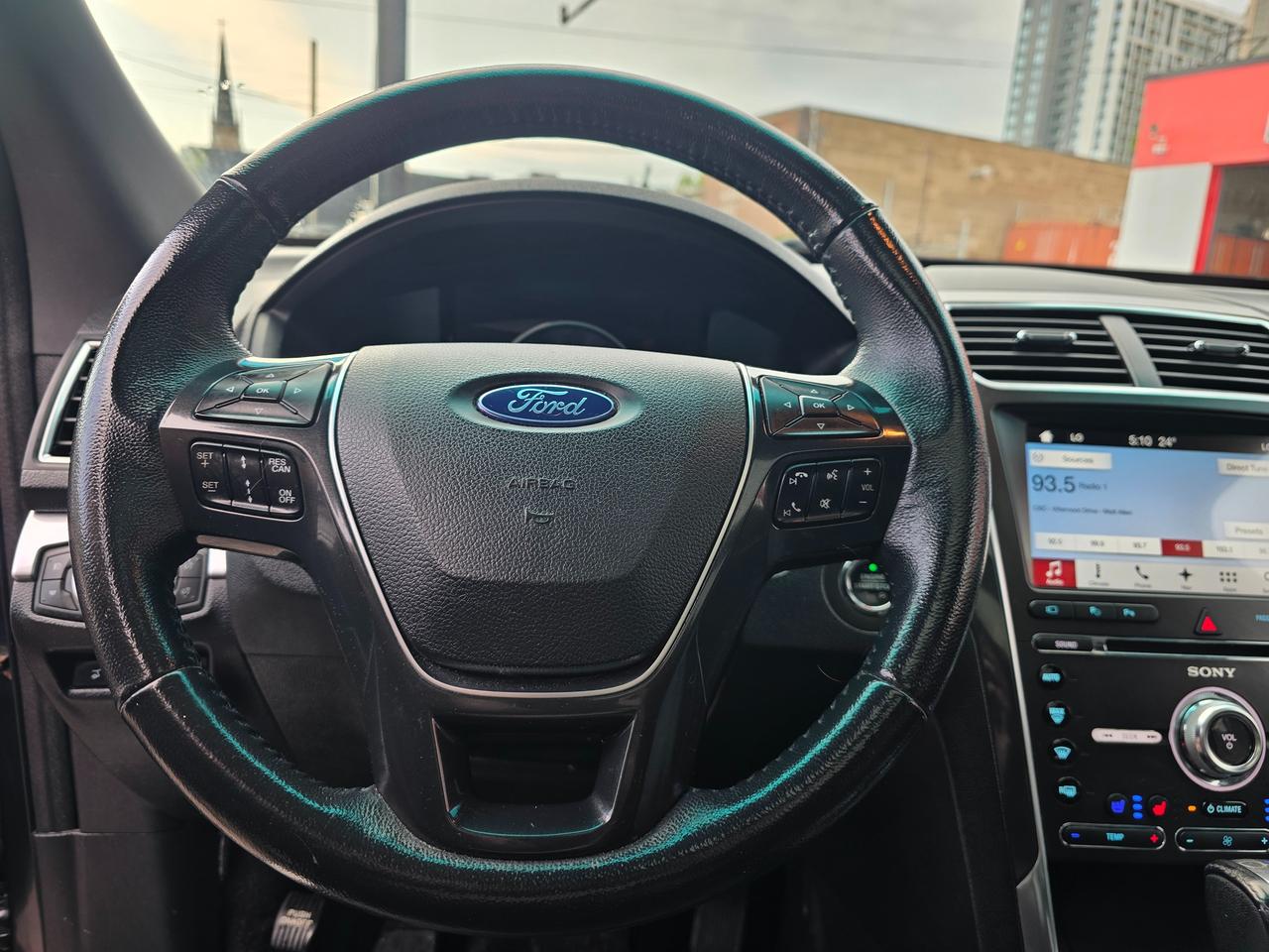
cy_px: 476
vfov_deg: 58.9
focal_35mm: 23
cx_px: 634
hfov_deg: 73.9
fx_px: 843
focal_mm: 6.3
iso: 12
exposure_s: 1/54.7
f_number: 1.7
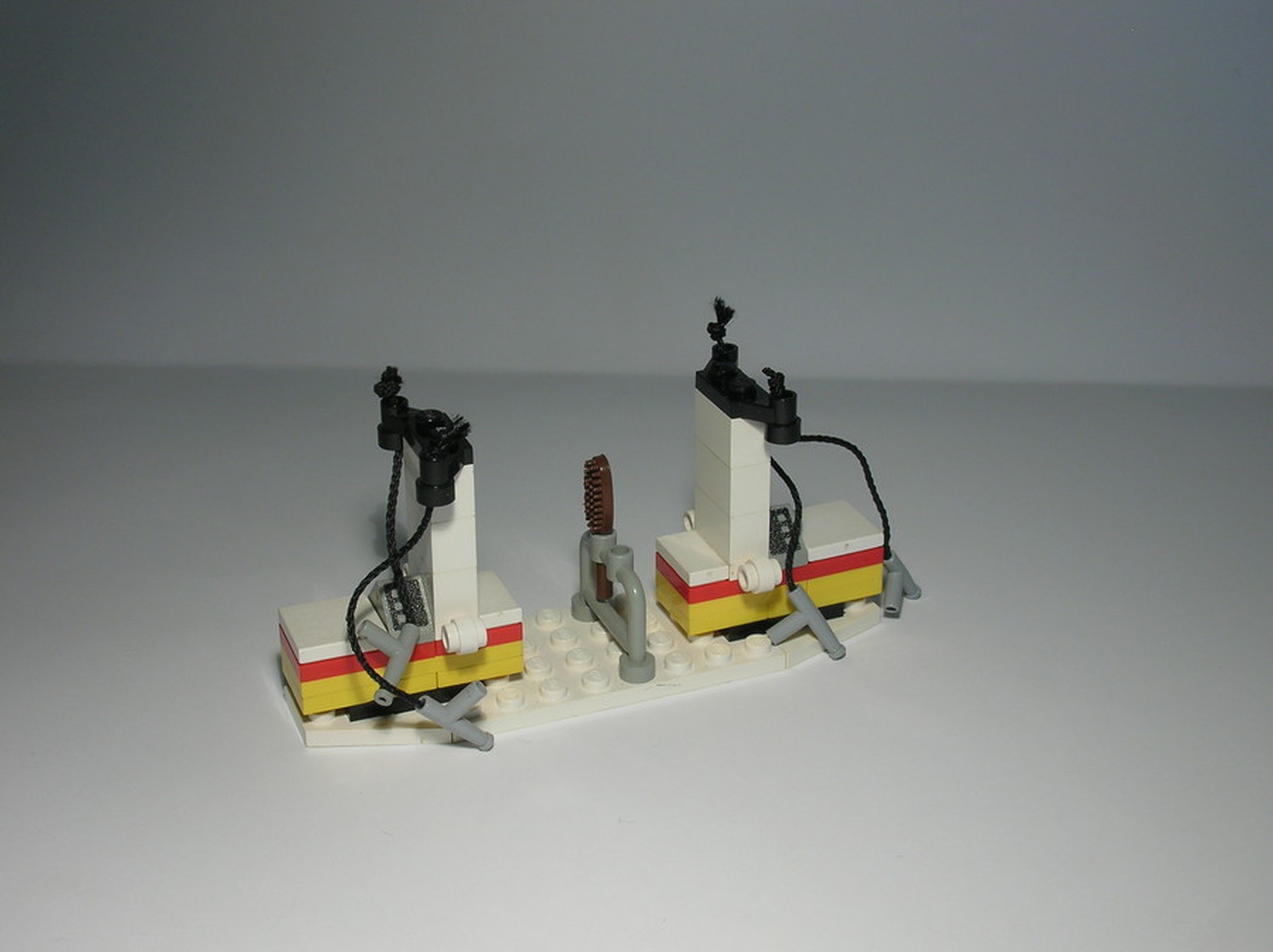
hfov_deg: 38.2
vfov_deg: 29.1
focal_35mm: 50
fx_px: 1837
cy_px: 476
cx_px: 636
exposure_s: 1/17.2
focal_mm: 8.4
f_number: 5.6
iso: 50
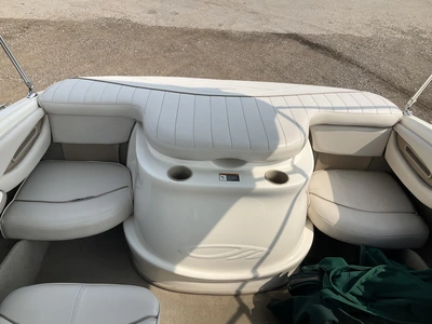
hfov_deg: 61.7
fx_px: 362
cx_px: 216
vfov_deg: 48.2
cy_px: 162
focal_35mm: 29
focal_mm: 3
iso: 25
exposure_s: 1/2141
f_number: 1.8
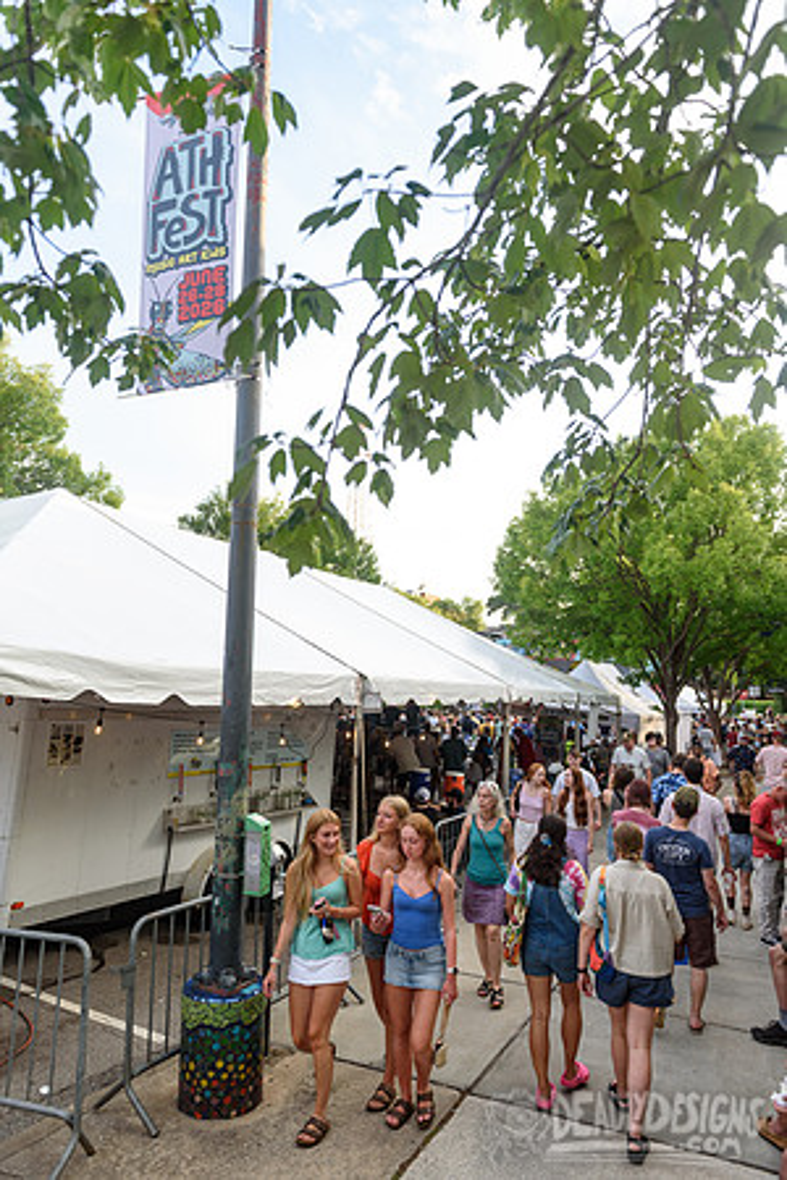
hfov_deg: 53.1
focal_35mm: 24
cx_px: 394
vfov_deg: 73.7
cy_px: 590
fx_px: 787
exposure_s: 1/320
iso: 320
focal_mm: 24
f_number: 4
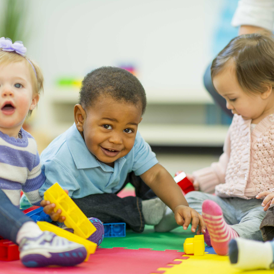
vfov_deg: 16.0
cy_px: 137
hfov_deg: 16.0
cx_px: 114
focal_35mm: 109
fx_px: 976
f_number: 1.6
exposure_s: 1/250
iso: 125
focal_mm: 85
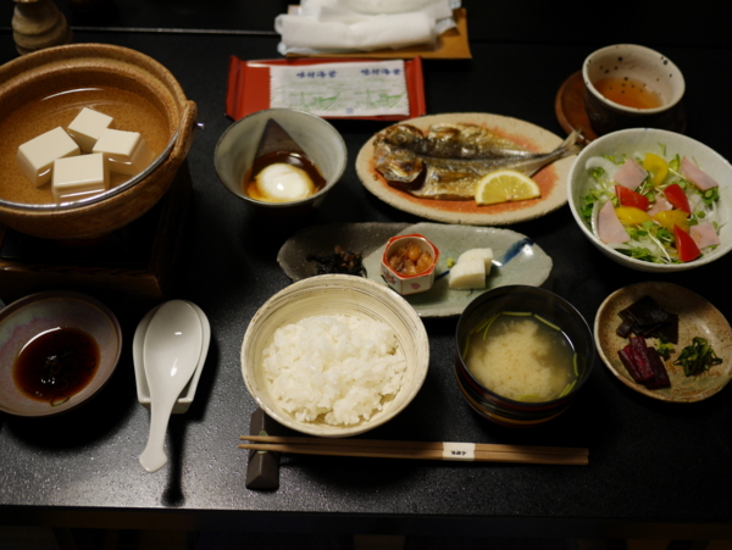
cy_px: 275
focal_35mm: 40
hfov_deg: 46.8
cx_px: 366
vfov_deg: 36.0
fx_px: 847
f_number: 1.7
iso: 320
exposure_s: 1/60
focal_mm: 20
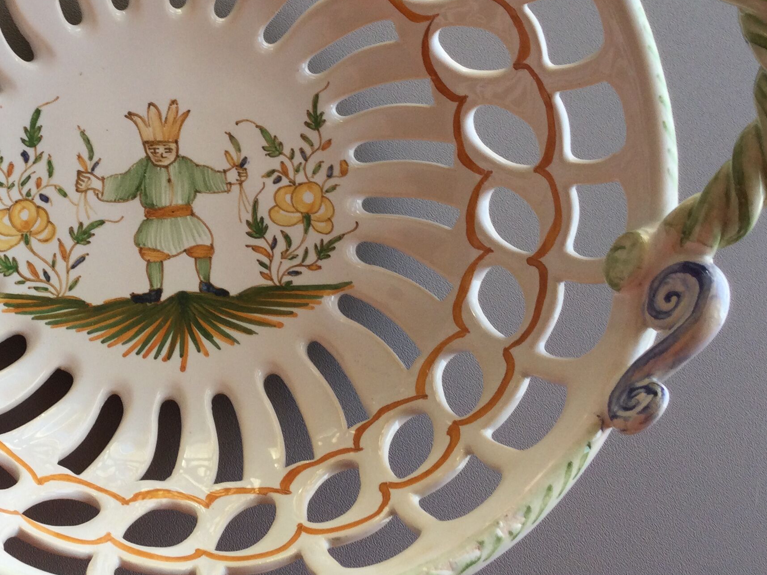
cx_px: 157
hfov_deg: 31.9
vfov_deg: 24.8
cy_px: 241
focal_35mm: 59
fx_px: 1307
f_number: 2.4
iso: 25
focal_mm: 3.3
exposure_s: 1/100
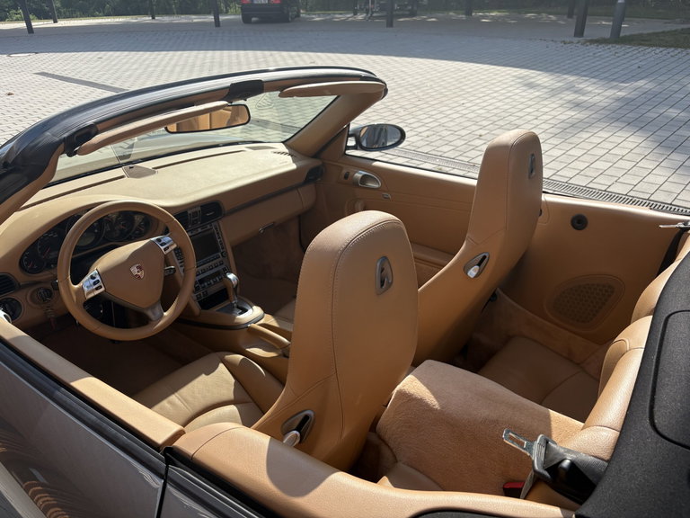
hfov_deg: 67.3
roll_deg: +2.2
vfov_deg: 53.1
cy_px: 259
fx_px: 518
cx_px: 345
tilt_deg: -28.2
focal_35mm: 26
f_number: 1.6
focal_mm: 5.96
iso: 50
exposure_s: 1/2283
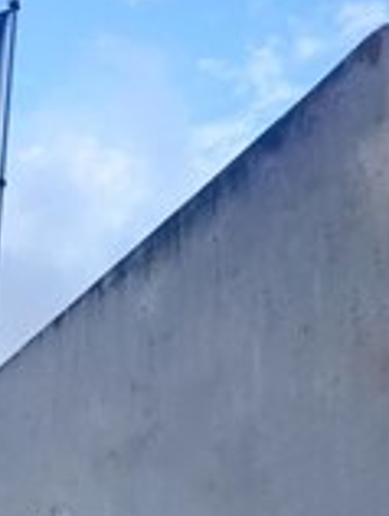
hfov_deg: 15.7
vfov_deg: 20.6
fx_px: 1315
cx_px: -170
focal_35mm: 88
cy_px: 634
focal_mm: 4.15
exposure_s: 1/286
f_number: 2.2
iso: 25
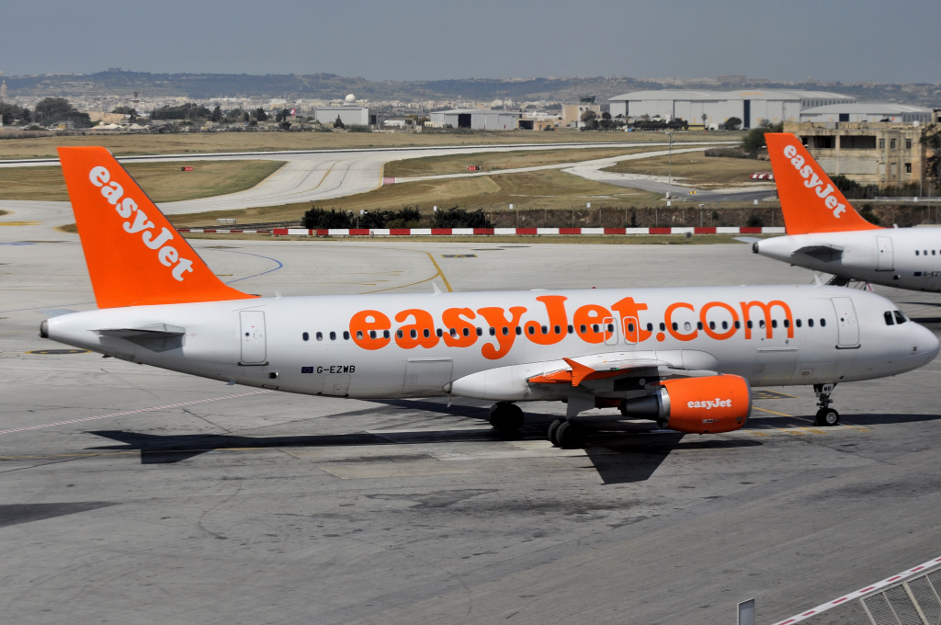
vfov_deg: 13.0
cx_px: 470
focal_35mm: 105
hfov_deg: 19.5
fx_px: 2741
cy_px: 312
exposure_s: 1/160
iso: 200
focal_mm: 70
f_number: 6.3
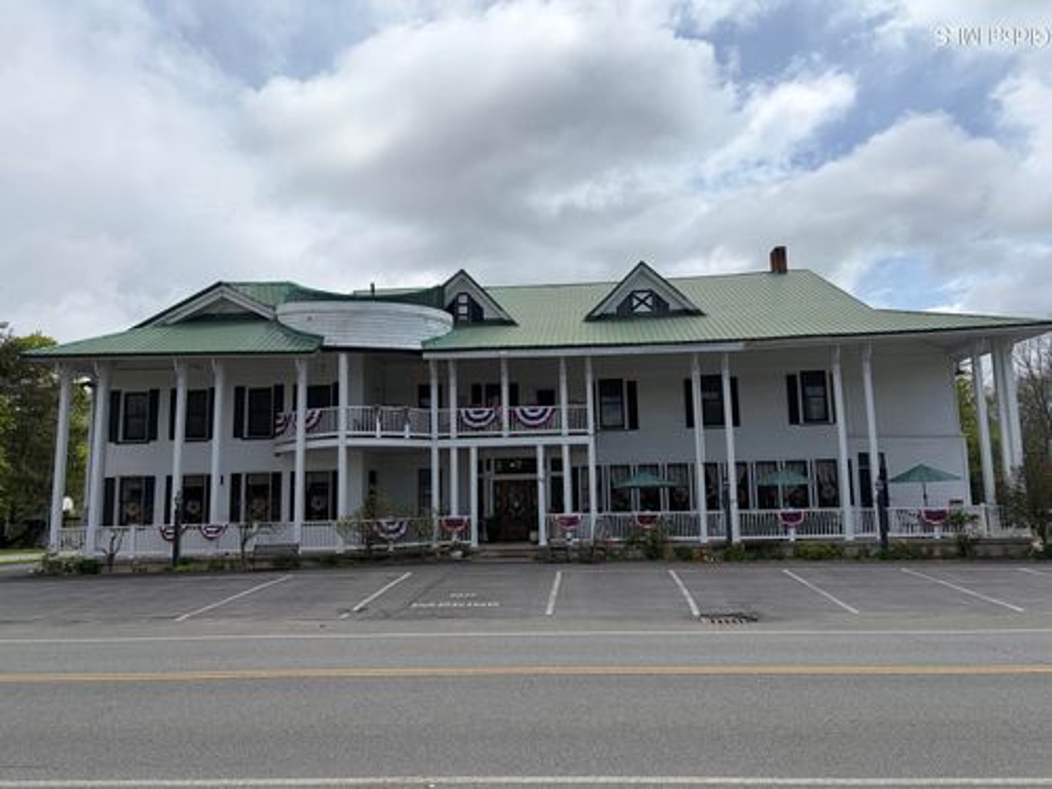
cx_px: 526
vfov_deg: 53.1
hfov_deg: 67.3
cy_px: 394
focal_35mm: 26
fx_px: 790
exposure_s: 1/7813
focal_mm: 5.96
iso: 50
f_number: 1.6
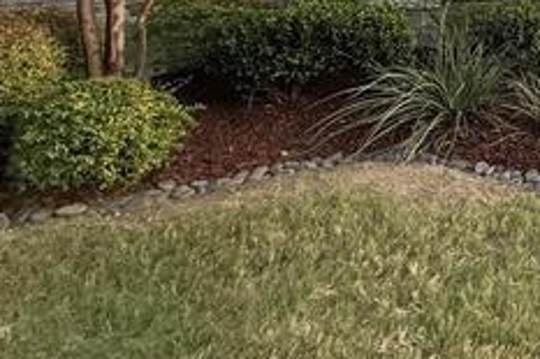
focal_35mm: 40
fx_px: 600
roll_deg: +1.2
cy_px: -49
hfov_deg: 36.0
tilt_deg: +1.4
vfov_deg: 29.6
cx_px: 670
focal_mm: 2.22
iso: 320
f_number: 2.2
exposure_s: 1/120
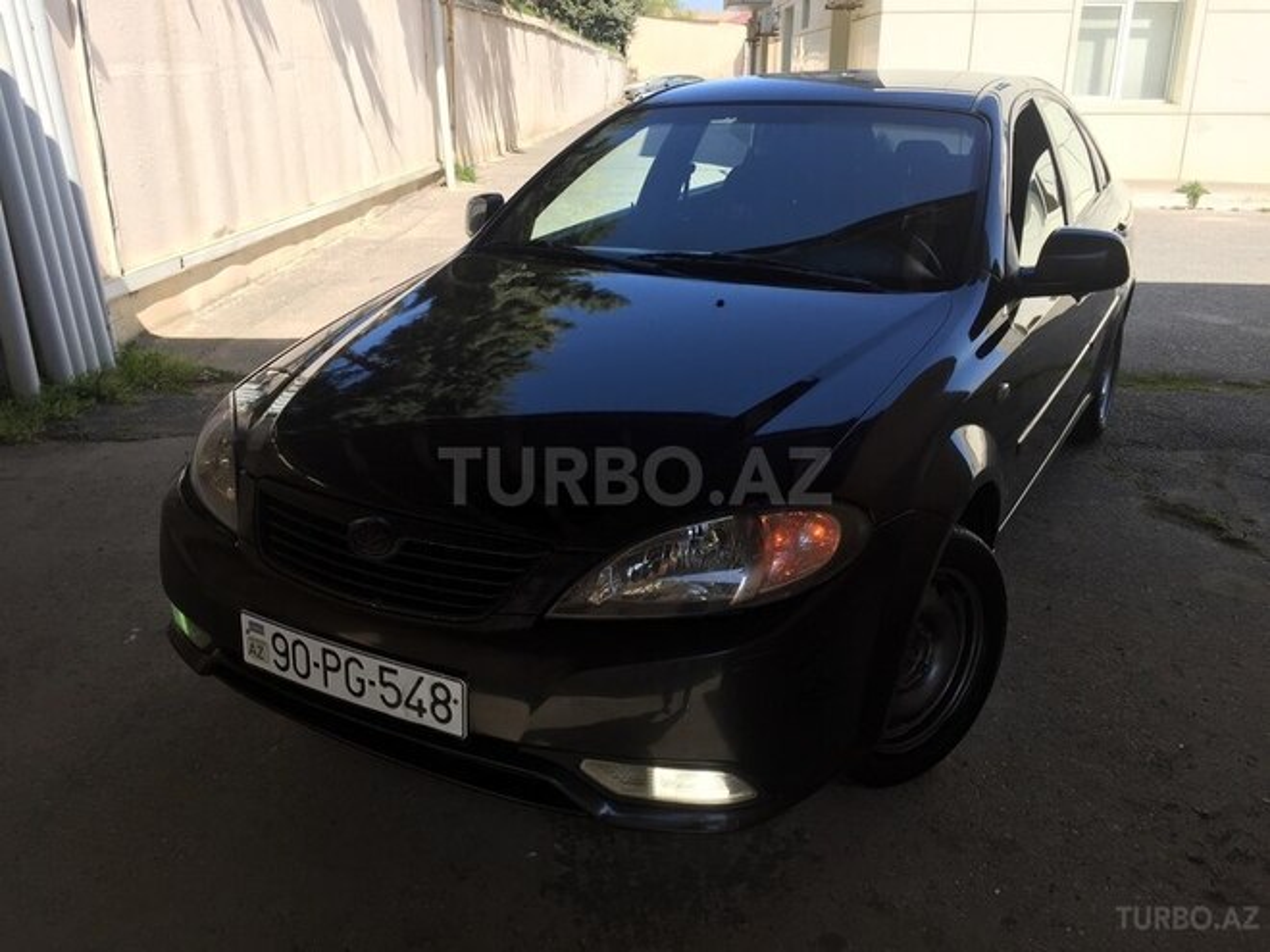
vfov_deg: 48.2
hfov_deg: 61.7
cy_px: 476
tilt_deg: -20.9
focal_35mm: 29
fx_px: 1064
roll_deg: +1.4
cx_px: 635
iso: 32
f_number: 2.2
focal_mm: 4.15
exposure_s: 1/942
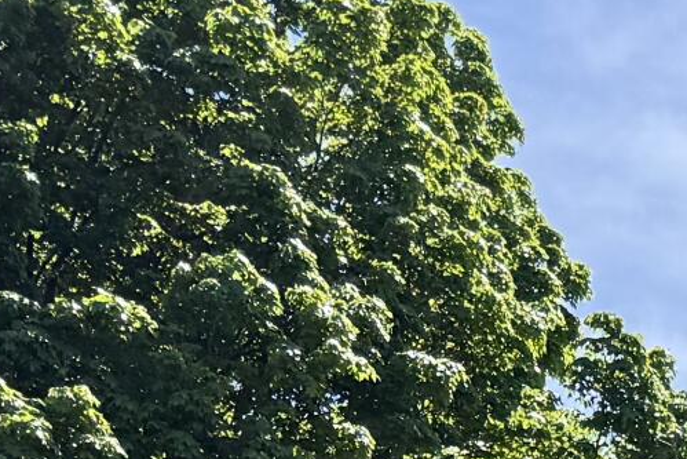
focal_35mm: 150
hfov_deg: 11.4
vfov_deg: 7.7
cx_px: 1653
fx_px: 2863
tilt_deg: +12.6
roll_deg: -0.6
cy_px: 1476
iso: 80
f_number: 1.78
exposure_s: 1/2703
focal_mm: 6.76
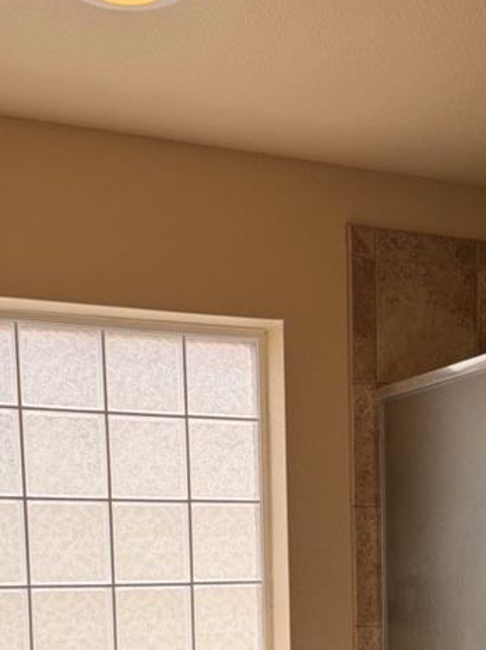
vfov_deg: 28.7
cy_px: 688
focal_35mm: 62
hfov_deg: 23.6
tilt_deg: -5.8
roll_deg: +1.1
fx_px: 1162
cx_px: 278
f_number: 1.78
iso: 80
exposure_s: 1/1653
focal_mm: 6.76
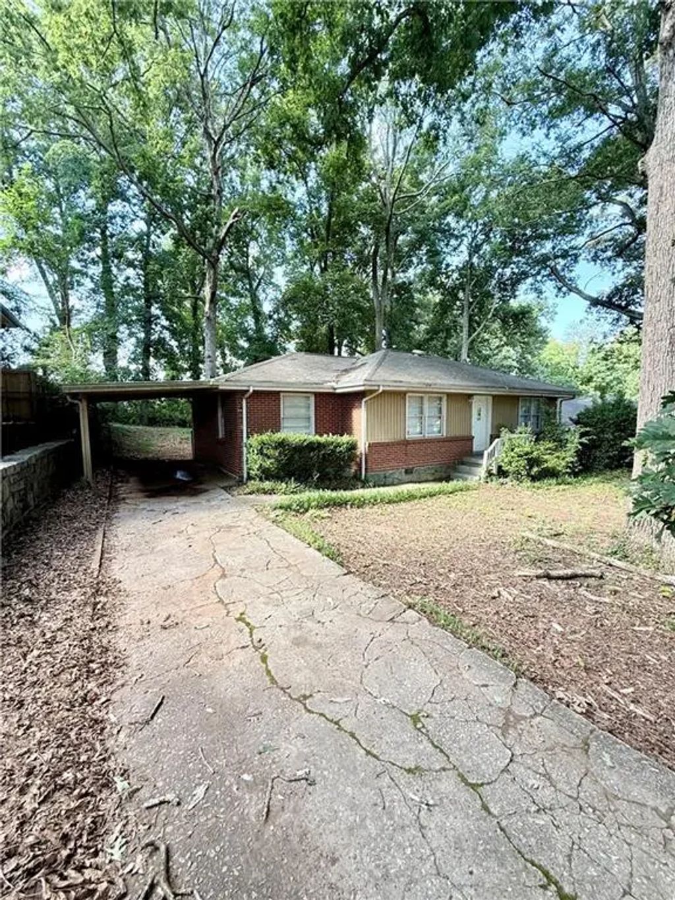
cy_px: 450
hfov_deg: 85.7
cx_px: 338
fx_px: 364
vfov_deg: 102.1
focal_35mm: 14
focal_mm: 2.22
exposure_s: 1/111
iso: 64
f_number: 2.2
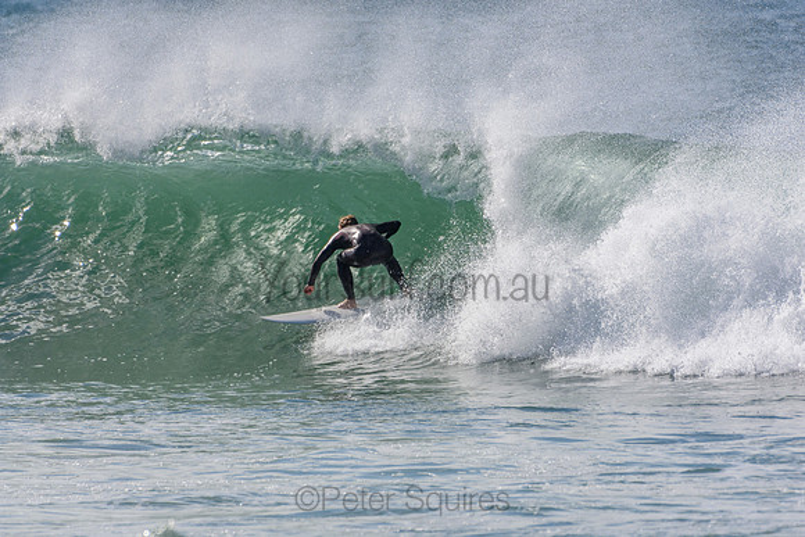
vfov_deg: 1.8
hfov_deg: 2.7
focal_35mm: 750
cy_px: 268
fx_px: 16774
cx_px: 402
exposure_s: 1/2000
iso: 250
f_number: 5.6
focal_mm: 500
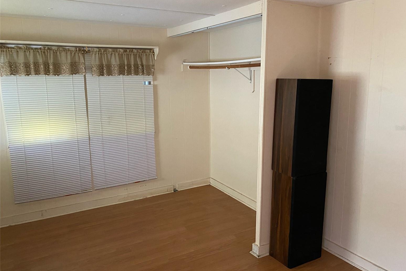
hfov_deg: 65.5
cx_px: 210
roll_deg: +0.0
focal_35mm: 28
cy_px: 128
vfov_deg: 46.4
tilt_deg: -9.1
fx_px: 316
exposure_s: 1/40
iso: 640
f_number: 1.8
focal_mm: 4.25
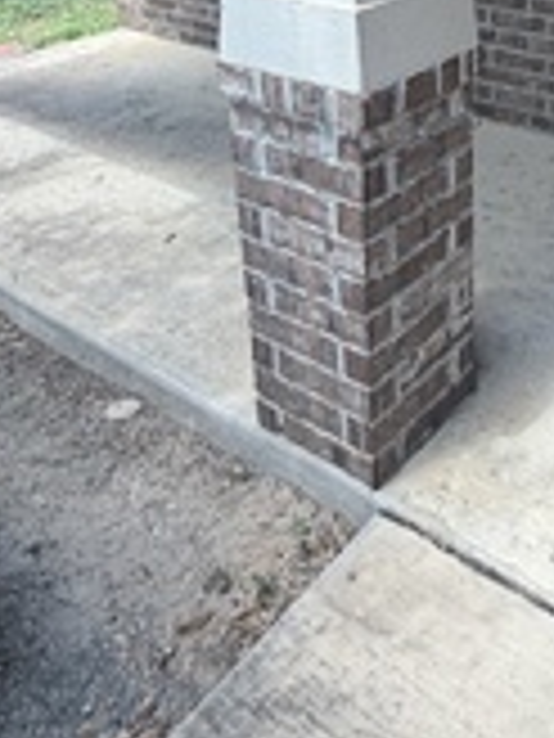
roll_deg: -1.0
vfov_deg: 40.2
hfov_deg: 32.8
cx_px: 531
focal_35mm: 41
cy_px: 0
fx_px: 875
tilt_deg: -14.2
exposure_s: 1/277
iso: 50
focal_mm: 2.22
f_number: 2.2
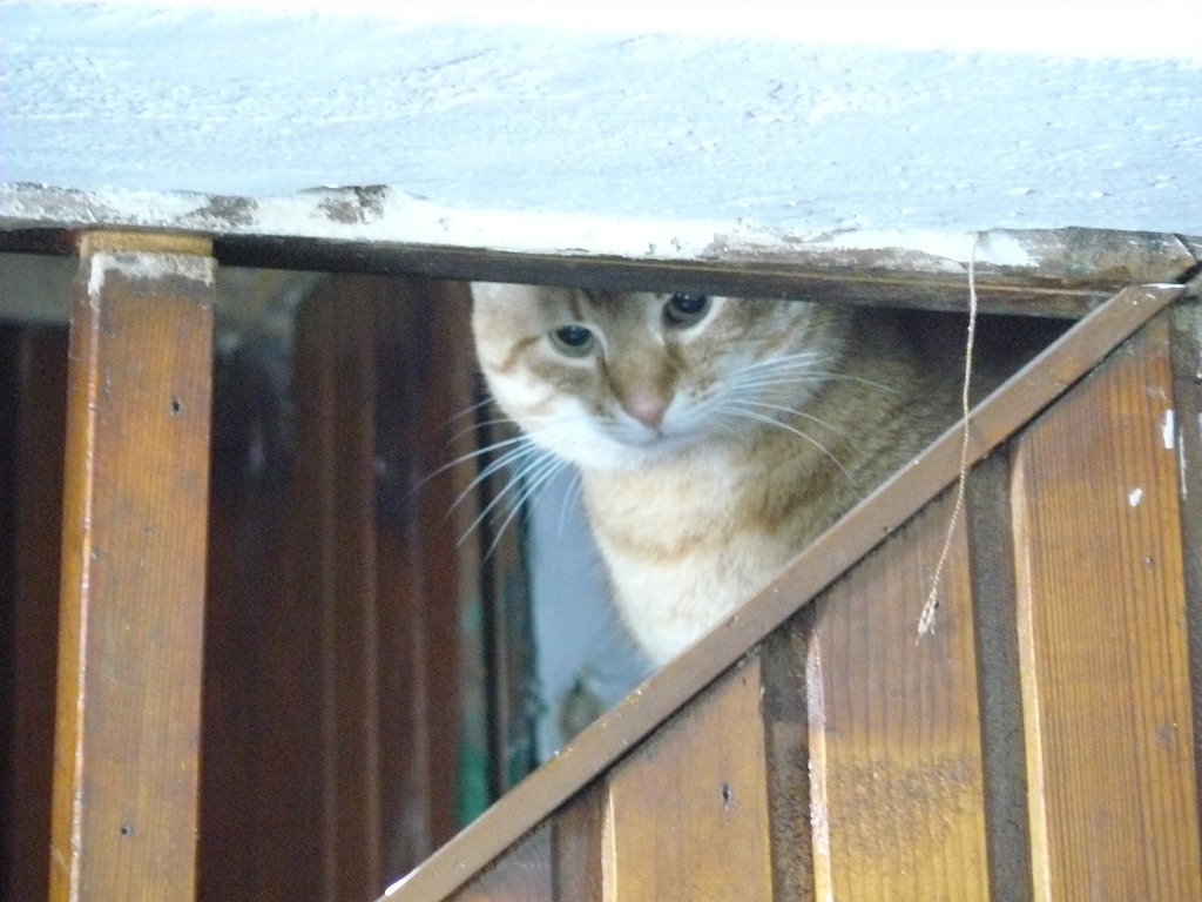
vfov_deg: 4.4
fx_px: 11737
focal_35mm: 338
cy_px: 451
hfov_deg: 5.9
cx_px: 601
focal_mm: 56.3
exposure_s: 1/4
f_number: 3.3
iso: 800
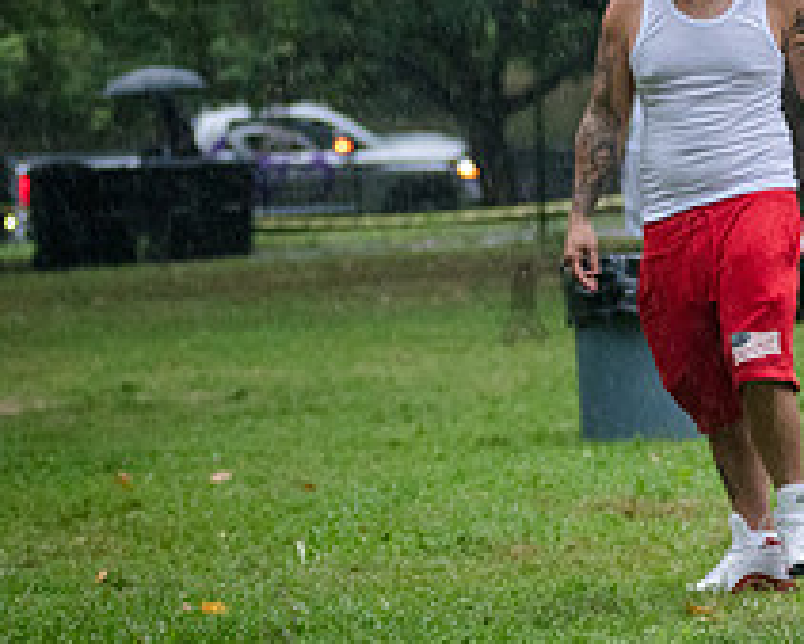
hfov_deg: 6.4
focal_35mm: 302
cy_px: 130
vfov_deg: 5.1
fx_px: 7190
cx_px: 712
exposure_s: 1/320
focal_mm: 92
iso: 2000
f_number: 3.2
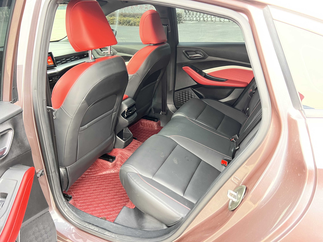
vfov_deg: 53.1
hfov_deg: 67.3
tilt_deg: -24.8
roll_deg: +1.6
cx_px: 162
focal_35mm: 26
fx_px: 243
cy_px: 121
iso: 200
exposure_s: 1/60
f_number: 1.5
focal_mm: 5.7
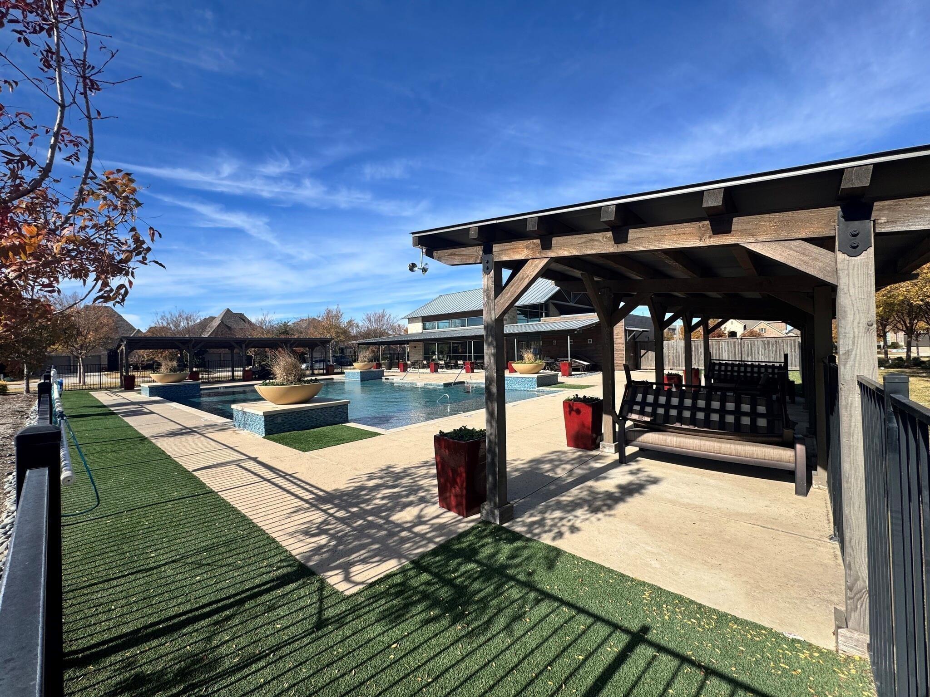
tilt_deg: -0.5
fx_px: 376
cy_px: 348
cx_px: 465
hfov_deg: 102.1
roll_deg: +1.2
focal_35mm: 14
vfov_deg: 85.7
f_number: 2.2
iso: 40
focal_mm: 2.22
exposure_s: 1/1976
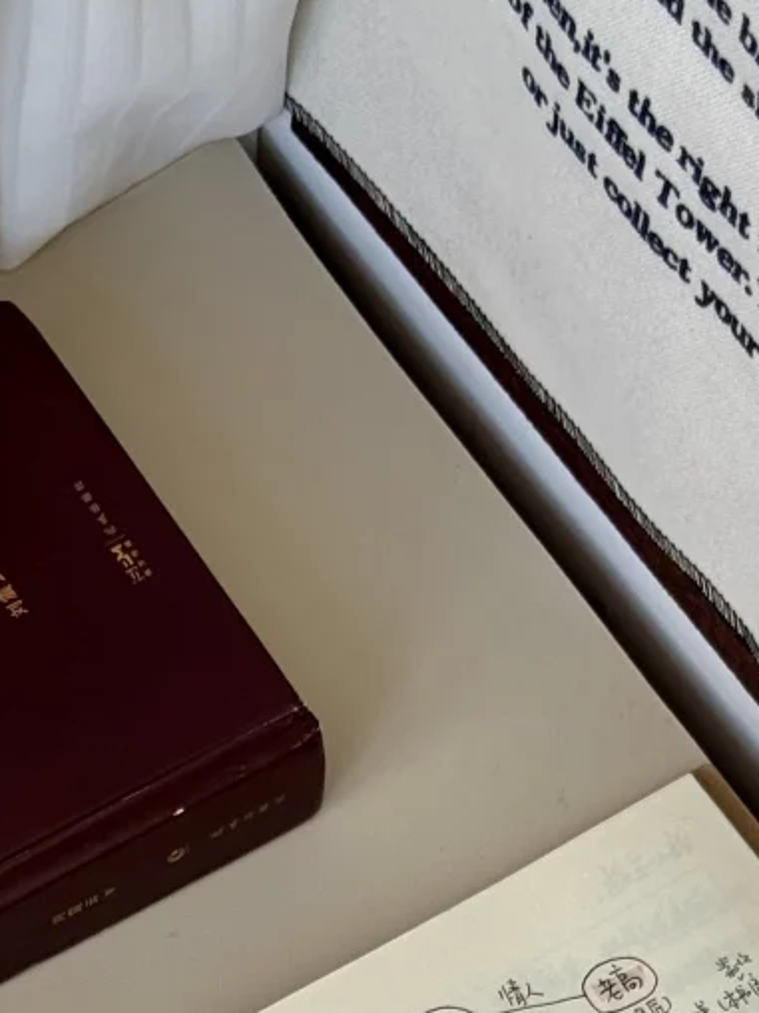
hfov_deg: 10.9
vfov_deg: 13.9
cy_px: 1358
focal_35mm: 136
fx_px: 3976
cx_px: 159
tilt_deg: -67.8
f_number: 1.78
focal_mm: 6.76
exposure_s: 1/535
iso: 64
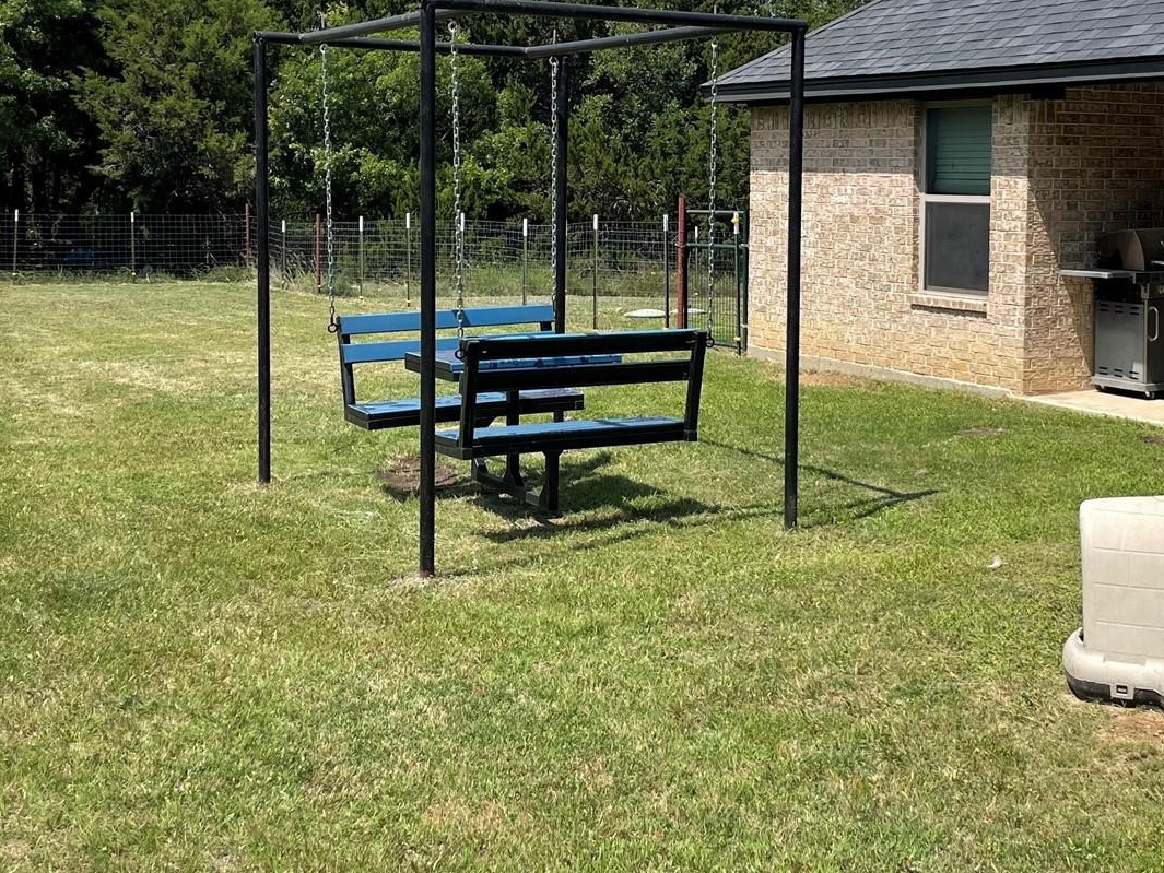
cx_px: 690
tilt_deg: -4.1
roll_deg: +0.3
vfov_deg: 28.9
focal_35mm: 50
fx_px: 1681
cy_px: 285
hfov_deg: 38.1
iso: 32
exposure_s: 1/3300
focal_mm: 4.2
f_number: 1.6
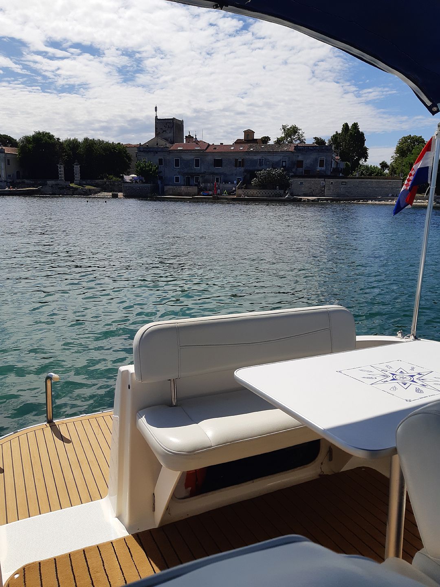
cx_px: 220
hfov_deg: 53.1
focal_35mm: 26
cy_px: 294
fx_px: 441
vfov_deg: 67.3
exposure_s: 1/4348
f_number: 1.7
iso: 40
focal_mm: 3.93
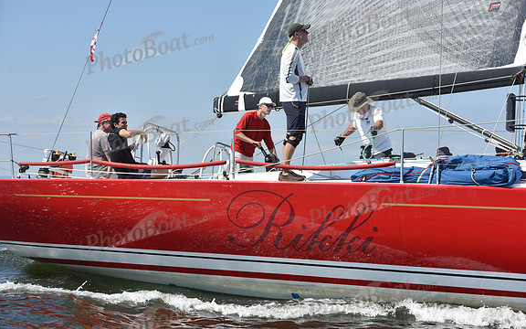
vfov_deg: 16.3
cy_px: 170
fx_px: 1147
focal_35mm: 80
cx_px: 262
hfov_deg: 25.8
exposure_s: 1/1250
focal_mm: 78
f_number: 7.1
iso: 250
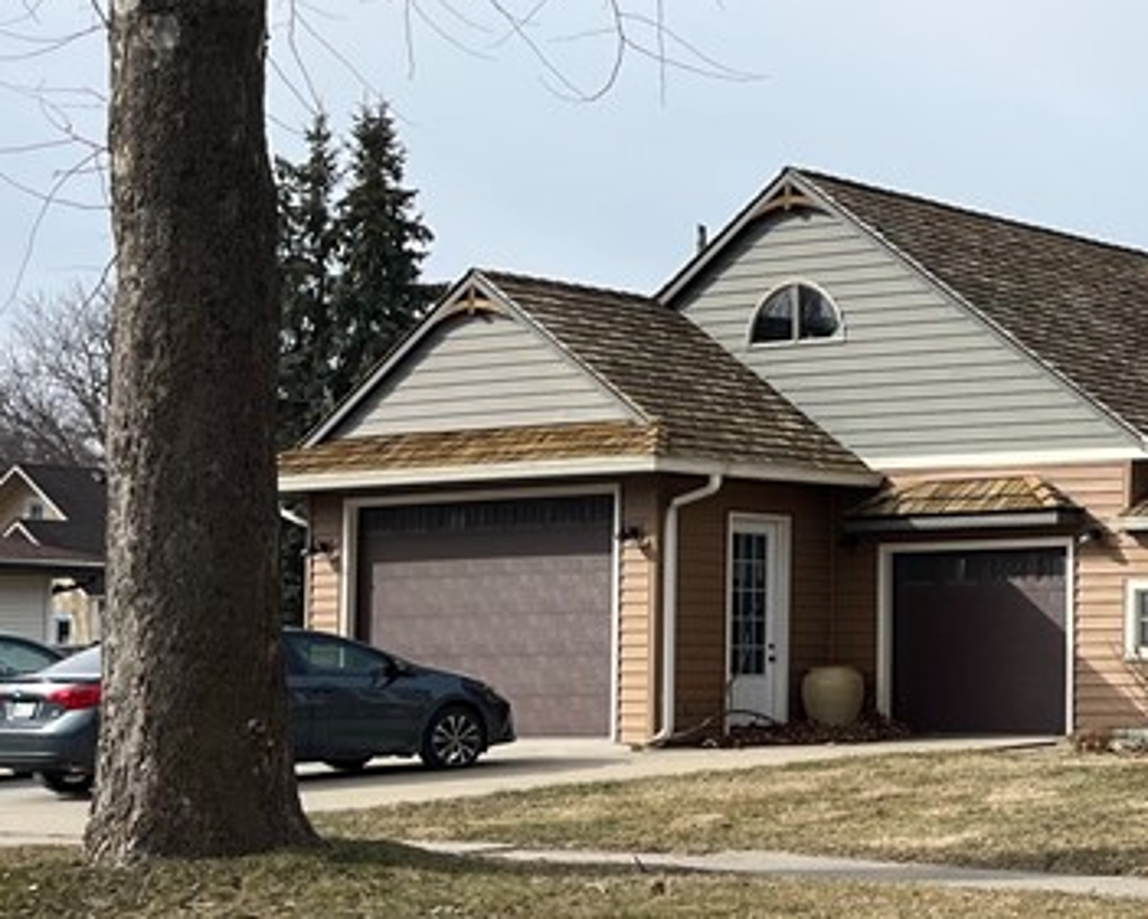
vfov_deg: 20.7
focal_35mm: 74
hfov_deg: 22.2
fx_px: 2515
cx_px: 1616
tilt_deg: +3.2
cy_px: 507
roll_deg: -0.1
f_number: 1.6
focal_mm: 5.1
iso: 50
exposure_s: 1/3215
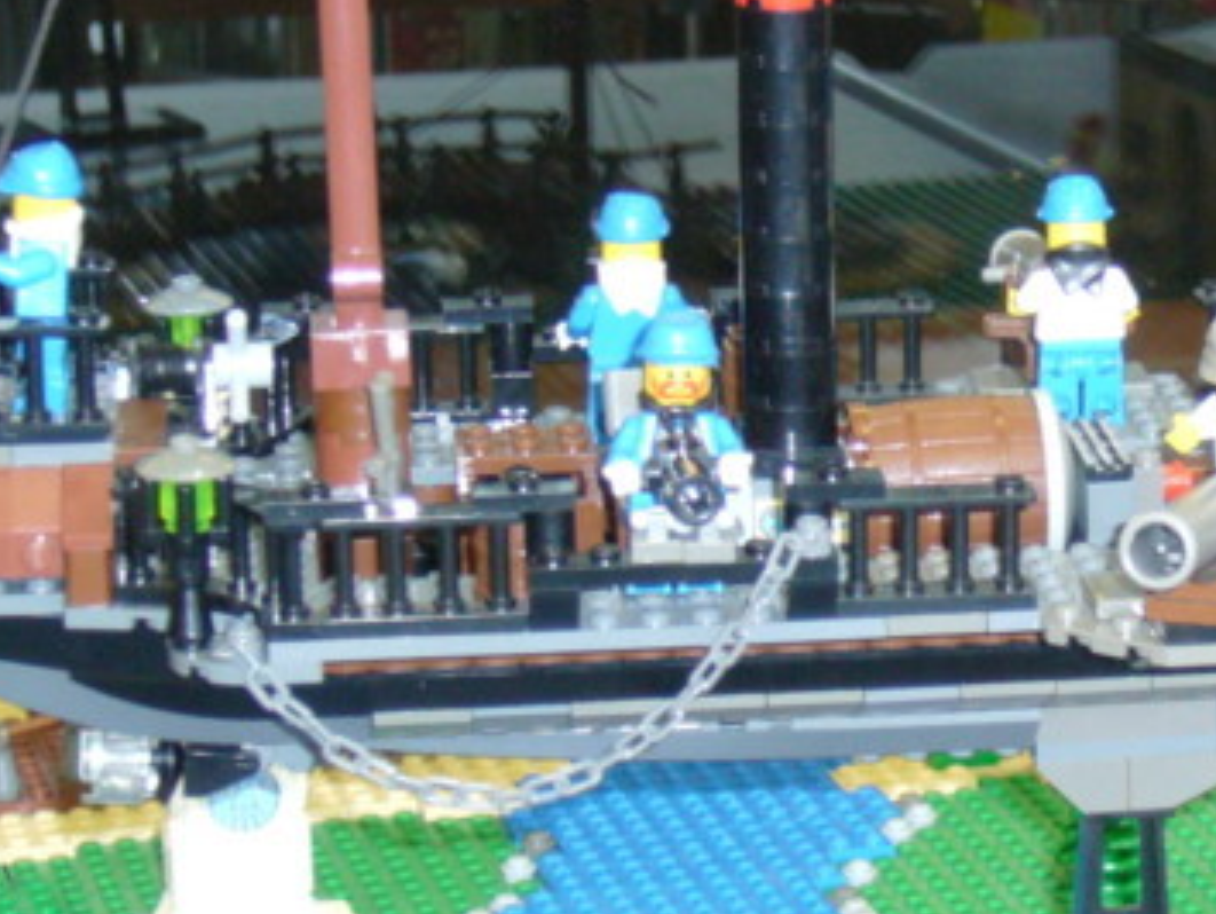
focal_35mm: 149
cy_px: 447
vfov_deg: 10.0
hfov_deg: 13.2
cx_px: 1010
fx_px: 5238
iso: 200
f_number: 3.9
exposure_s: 1/8
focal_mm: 10.9
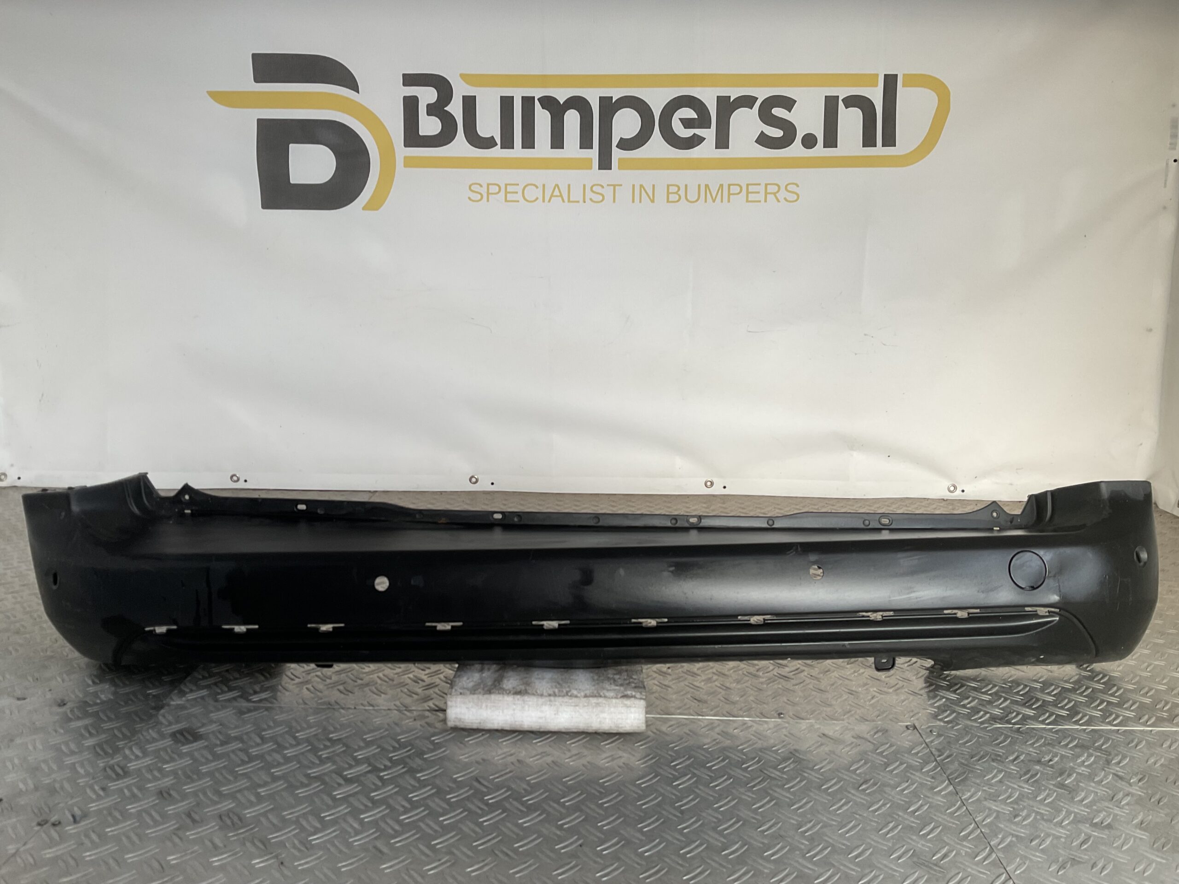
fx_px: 988
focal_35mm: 29
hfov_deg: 61.7
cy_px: 442
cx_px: 590
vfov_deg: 48.2
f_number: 1.8
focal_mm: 3
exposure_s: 1/120
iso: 32
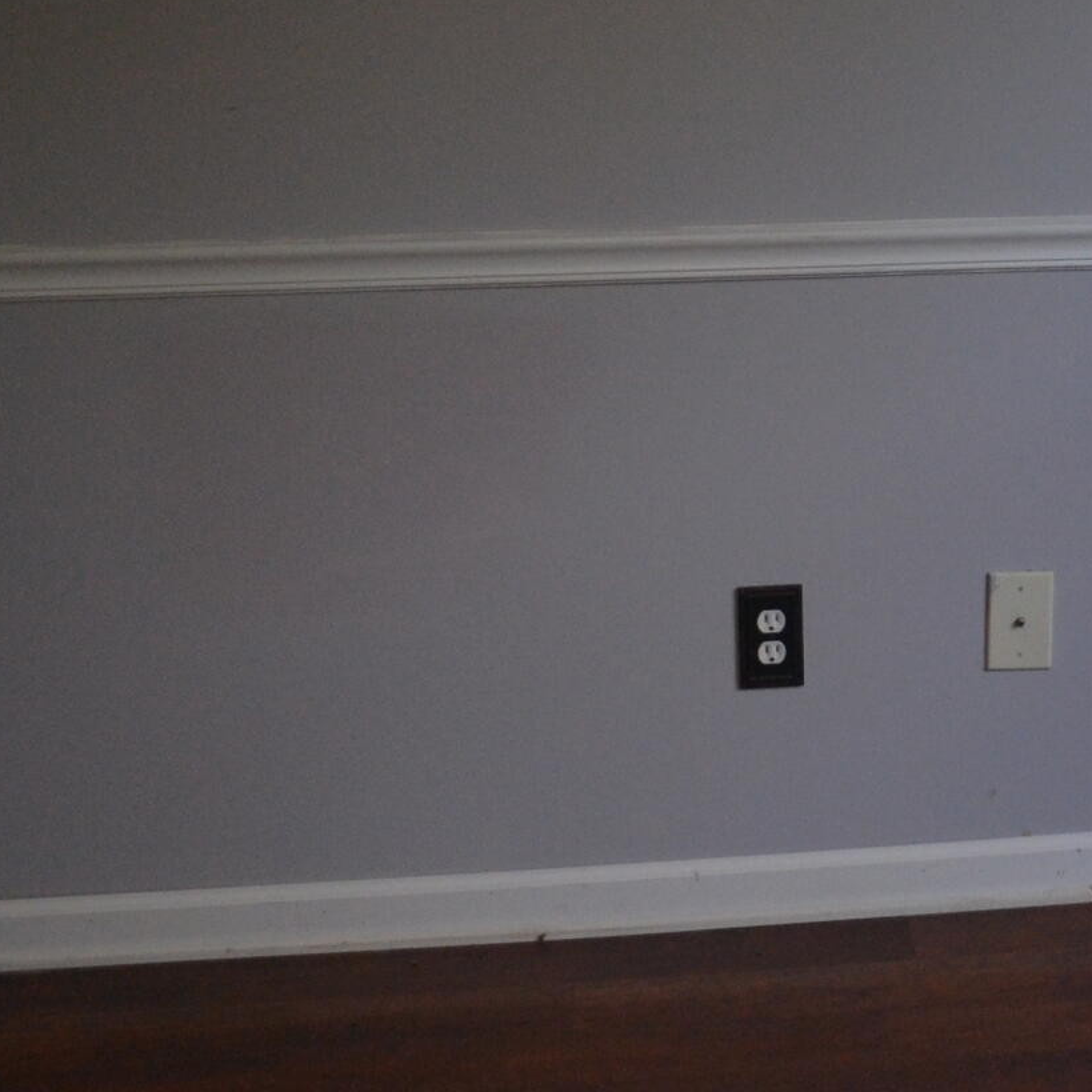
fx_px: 2998
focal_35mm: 84
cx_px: 1304
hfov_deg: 19.5
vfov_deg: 20.2
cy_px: 68
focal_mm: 18
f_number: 3.5
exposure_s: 1/500
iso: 720
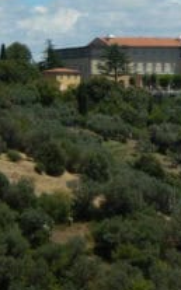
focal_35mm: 219
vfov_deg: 9.6
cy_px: 87
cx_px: 292
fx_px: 1732
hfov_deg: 5.9
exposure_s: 1/1000
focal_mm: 17
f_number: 5.2
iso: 125
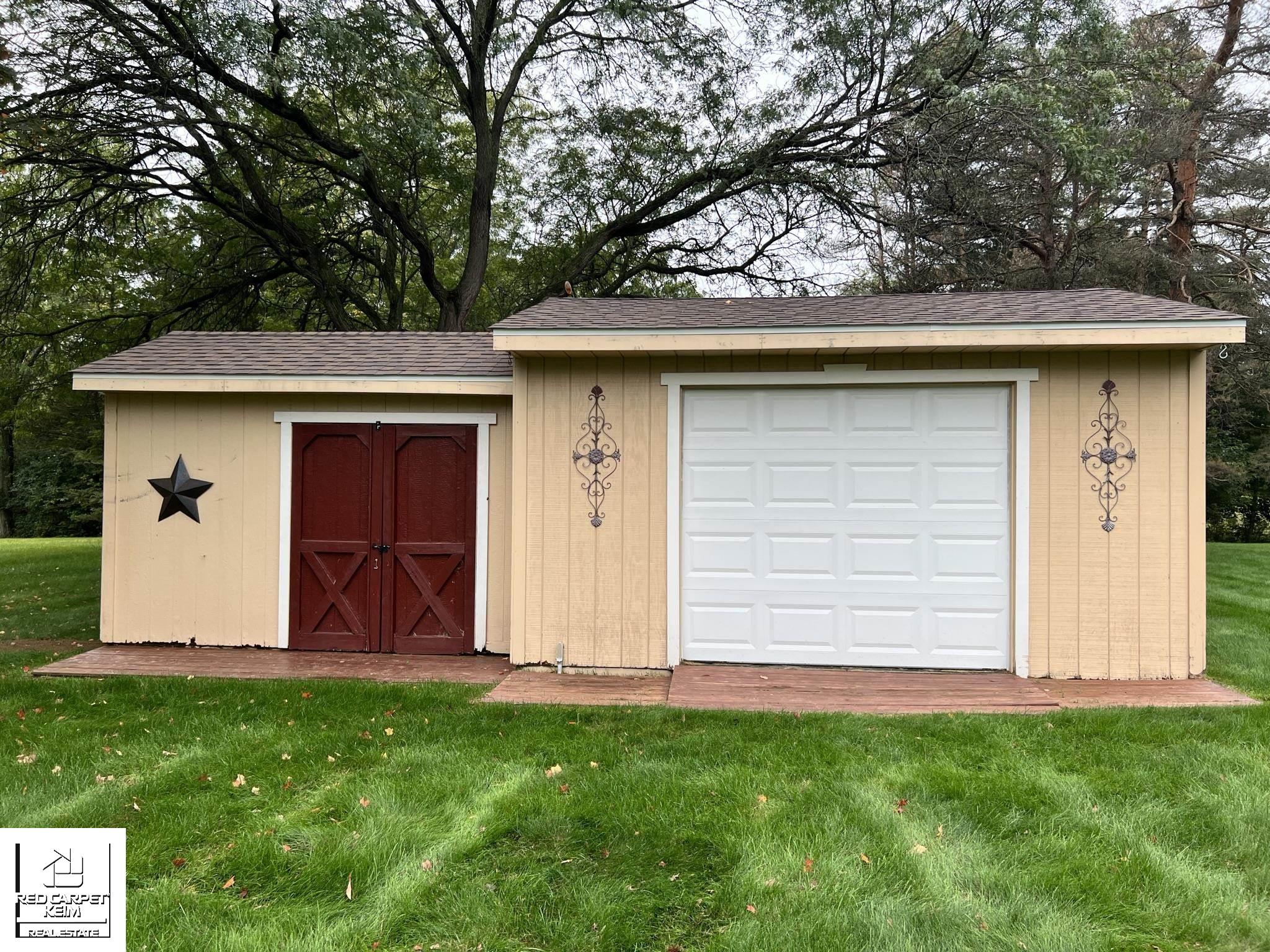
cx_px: 635
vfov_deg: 53.1
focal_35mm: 26
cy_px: 476
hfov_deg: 67.3
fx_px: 954
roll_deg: -0.7
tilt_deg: +0.4
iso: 50
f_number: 1.5
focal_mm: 5.7
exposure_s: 1/547
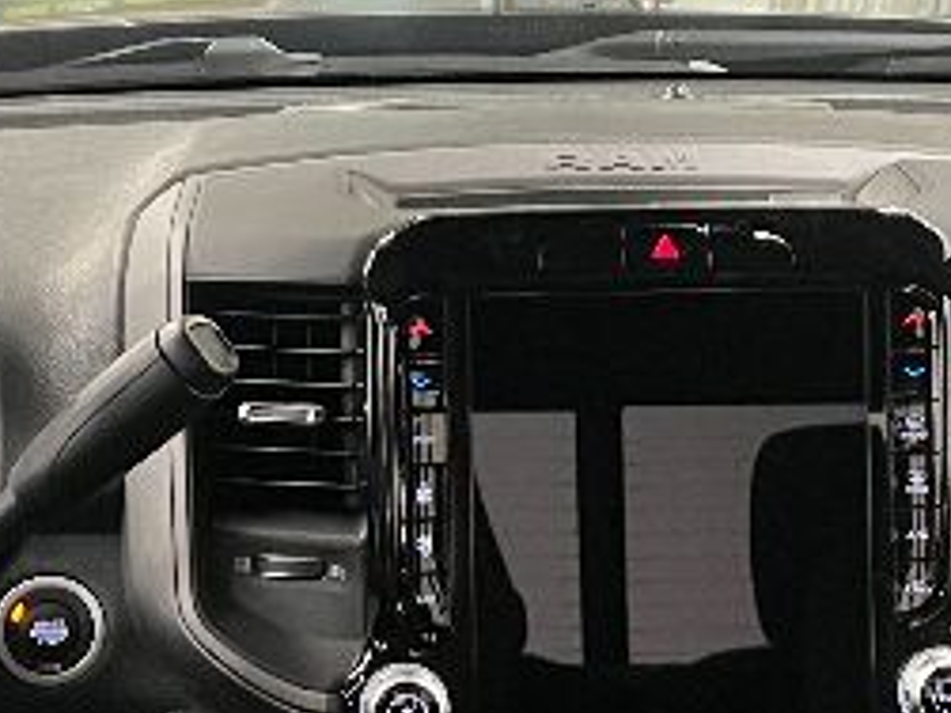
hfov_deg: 18.5
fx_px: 2911
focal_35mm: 106
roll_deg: -0.7
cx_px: 549
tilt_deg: -15.8
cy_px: 375
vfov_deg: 14.0
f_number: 1.5
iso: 500
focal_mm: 5.7
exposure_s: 1/60
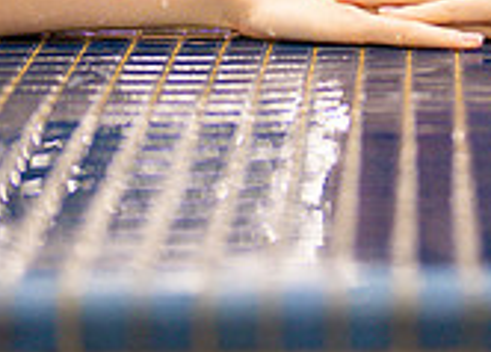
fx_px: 2918
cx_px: 407
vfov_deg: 6.8
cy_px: -166
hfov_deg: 9.6
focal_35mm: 209
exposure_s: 1/500
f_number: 1.2
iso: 500
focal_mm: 50
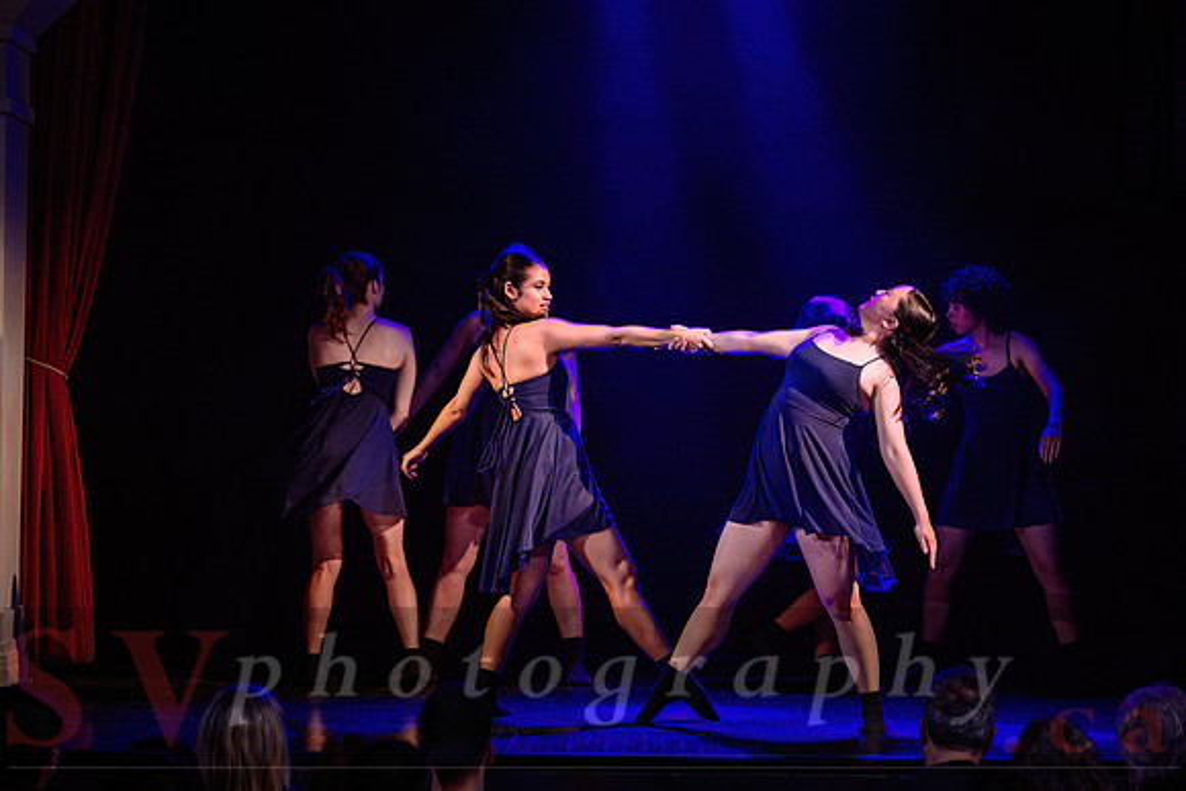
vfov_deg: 10.2
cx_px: 678
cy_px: 275
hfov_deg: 15.3
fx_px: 4420
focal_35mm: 134
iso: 1600
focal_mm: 102
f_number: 2.8
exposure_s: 1/200
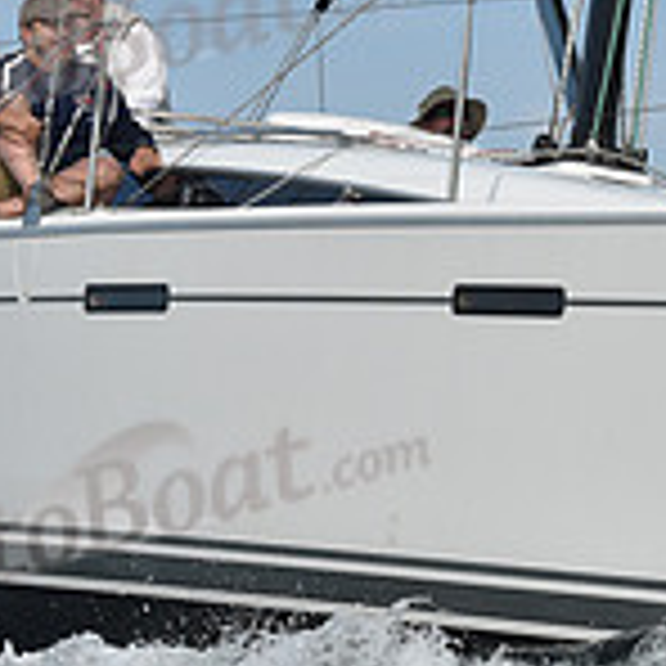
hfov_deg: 5.3
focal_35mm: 327
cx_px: 666
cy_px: 218
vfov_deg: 5.4
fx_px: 7118
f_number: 10
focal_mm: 98
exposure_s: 1/1000
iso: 320
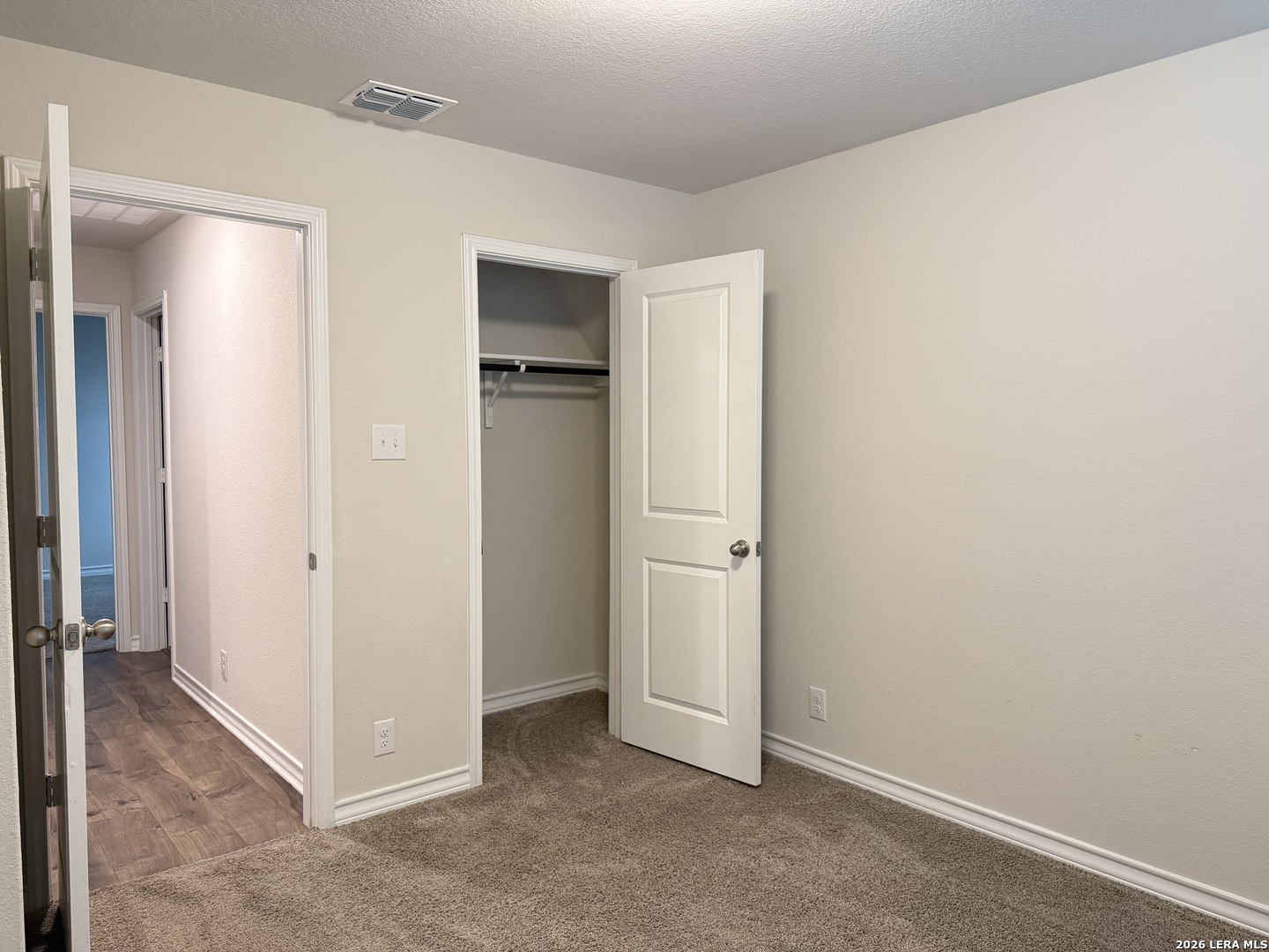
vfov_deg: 56.8
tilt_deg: -2.3
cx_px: 634
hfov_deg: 71.6
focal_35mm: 24
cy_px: 476
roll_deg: +0.2
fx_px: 880
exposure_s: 1/60
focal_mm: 6.76
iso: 320
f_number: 1.78
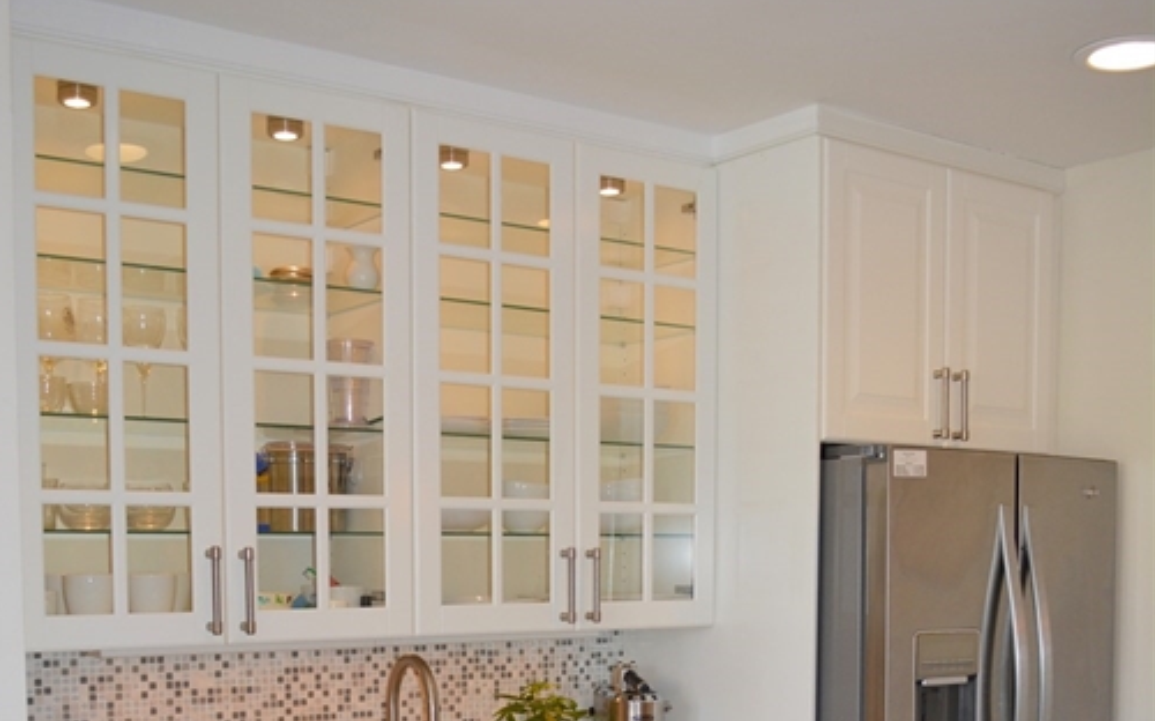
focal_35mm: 47
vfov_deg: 26.1
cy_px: 707
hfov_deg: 42.7
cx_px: 566
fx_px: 1479
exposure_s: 1/60
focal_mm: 20
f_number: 3.8
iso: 400
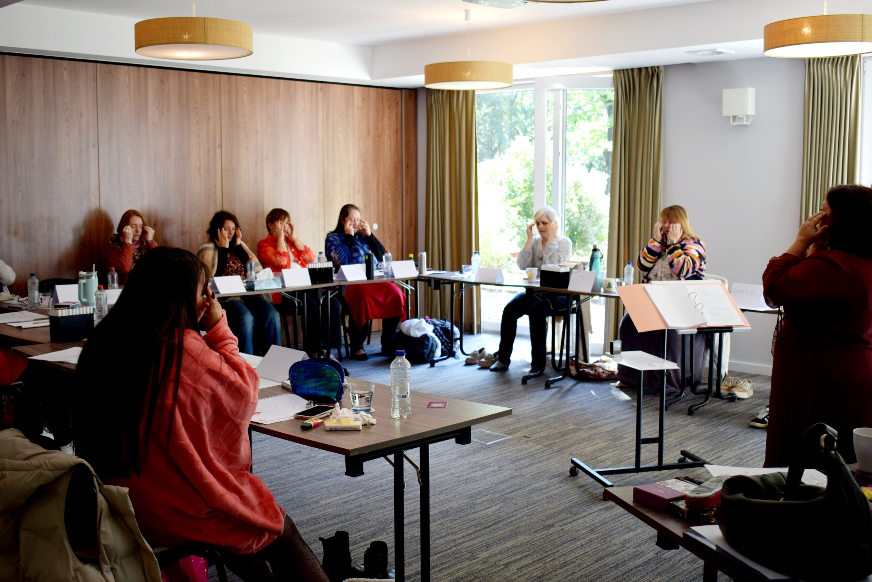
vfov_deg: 34.2
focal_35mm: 39
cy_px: 291
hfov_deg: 49.6
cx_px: 436
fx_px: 945
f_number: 4
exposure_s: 1/60.2
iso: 400
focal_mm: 26
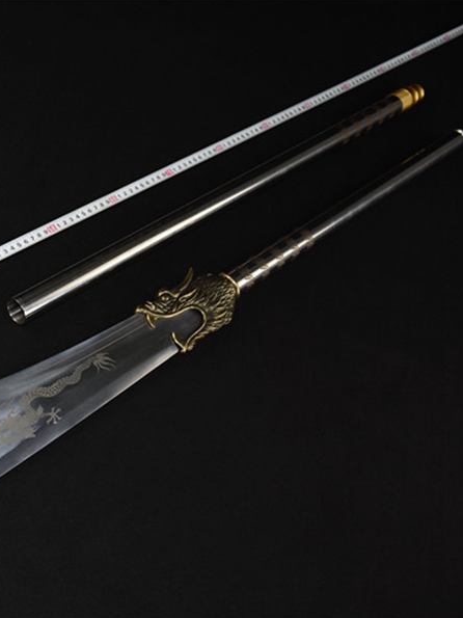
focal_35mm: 48
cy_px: 308
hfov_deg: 28.9
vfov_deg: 39.7
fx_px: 856
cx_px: 36
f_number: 3.5
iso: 100
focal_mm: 22
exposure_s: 1/60
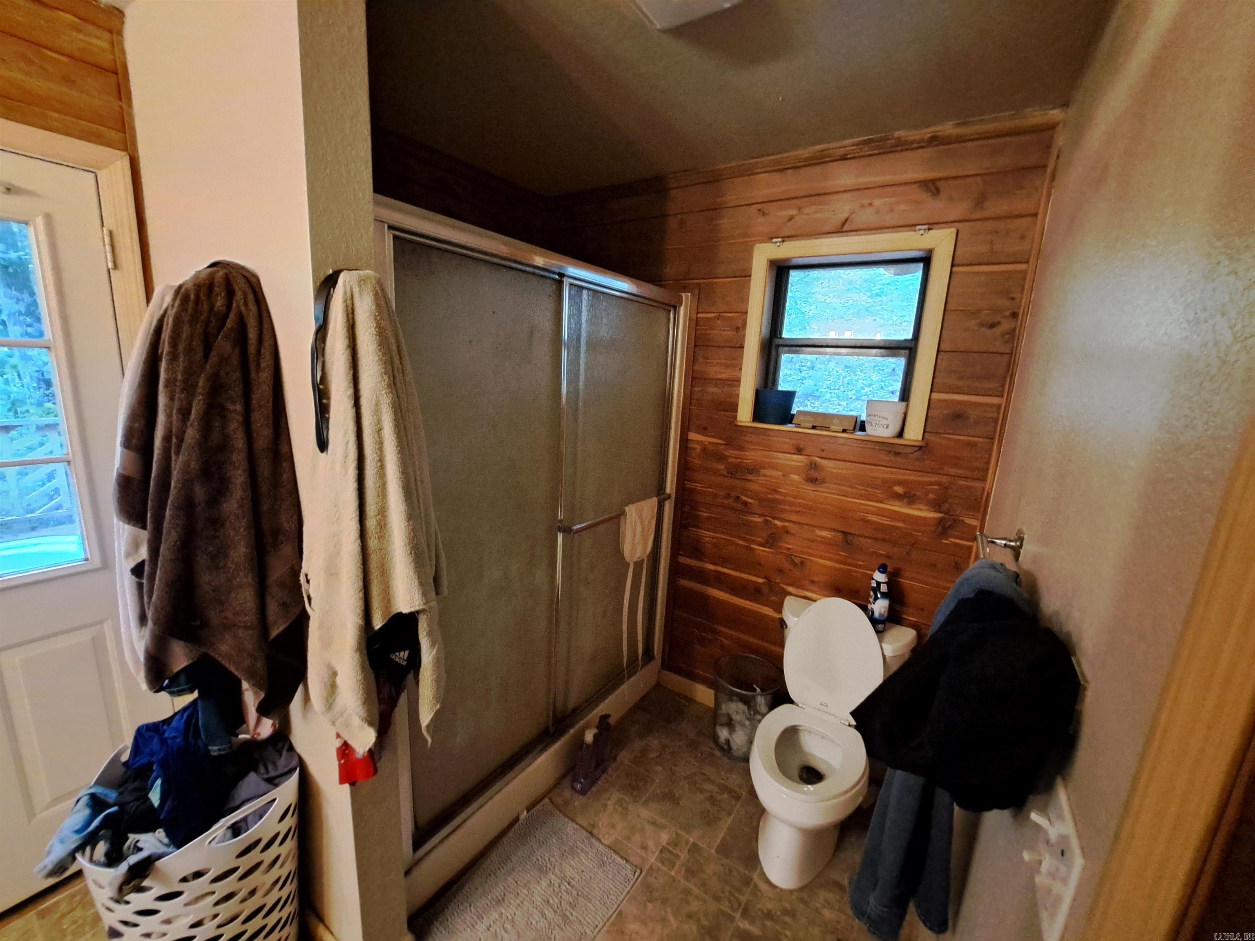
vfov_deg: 89.9
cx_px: 628
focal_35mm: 13
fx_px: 471
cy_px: 470
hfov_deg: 106.2
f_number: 2.2
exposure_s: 1/24
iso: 500
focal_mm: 1.74
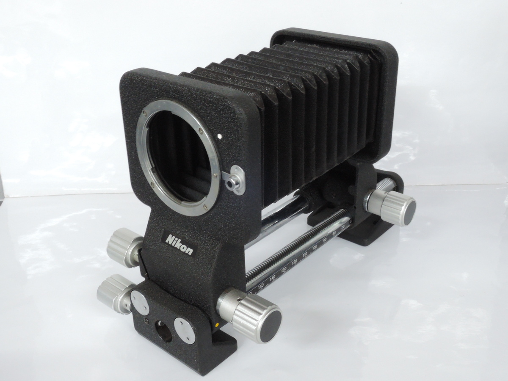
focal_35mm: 40
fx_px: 587
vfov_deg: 36.0
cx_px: 254
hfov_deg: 46.8
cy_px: 190
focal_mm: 8.6
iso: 800
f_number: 8
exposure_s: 1/13
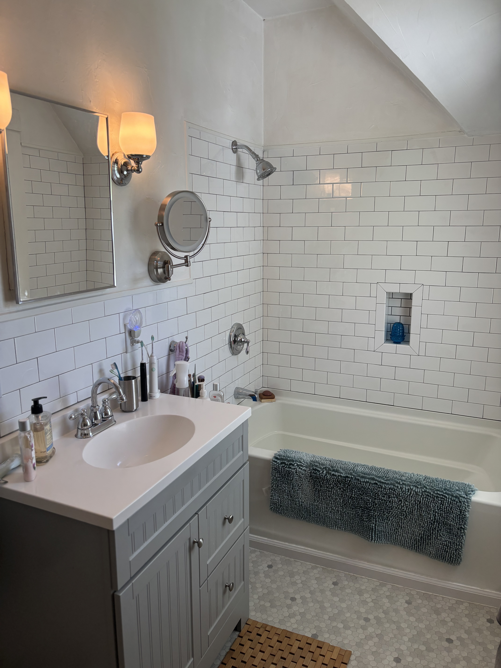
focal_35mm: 26
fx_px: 502
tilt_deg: -10.7
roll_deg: -0.7
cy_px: 334
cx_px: 250
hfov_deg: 53.1
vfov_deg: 67.3
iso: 80
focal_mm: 5.96
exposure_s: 1/120
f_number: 1.6
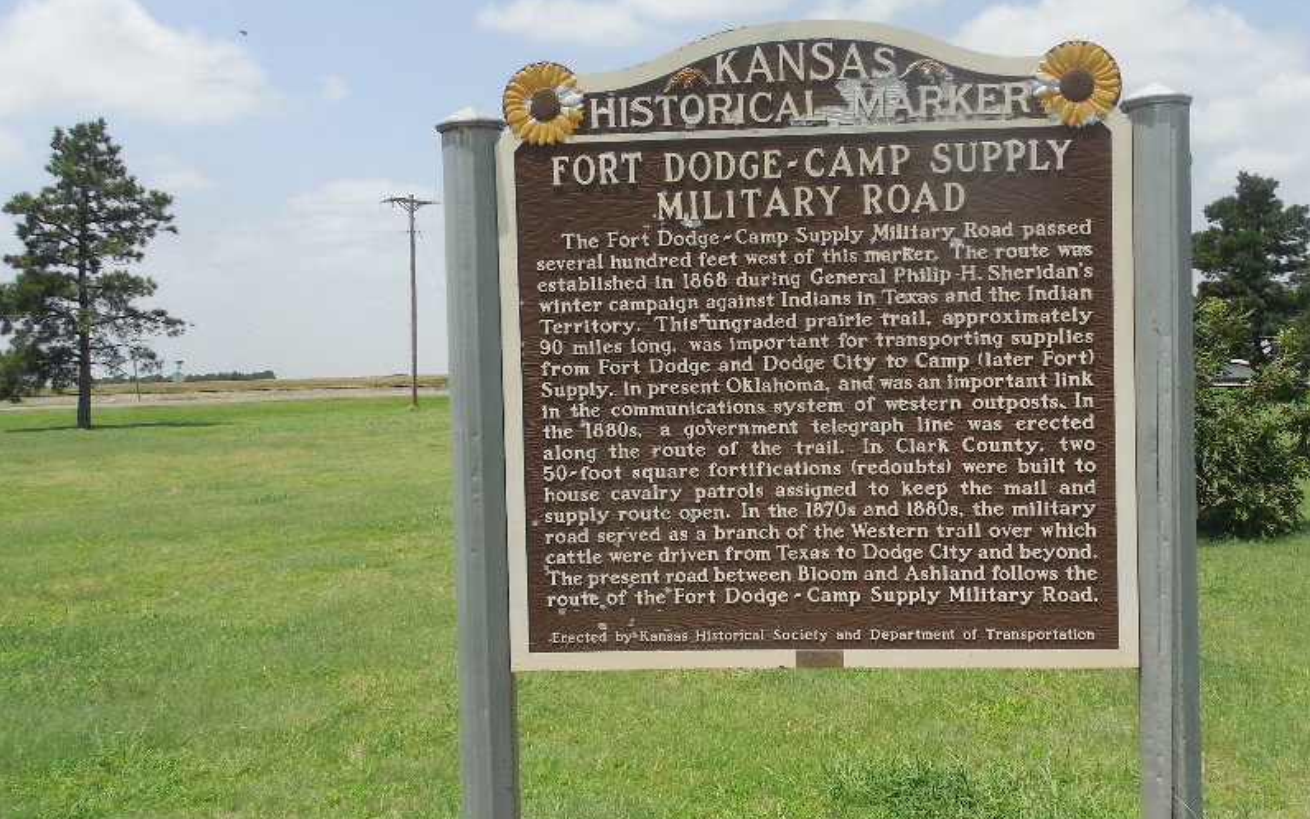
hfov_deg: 54.8
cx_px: 809
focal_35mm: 35
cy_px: 379
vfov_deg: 36.3
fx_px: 1250
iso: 125
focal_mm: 4.5
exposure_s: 1/1250
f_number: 3.3
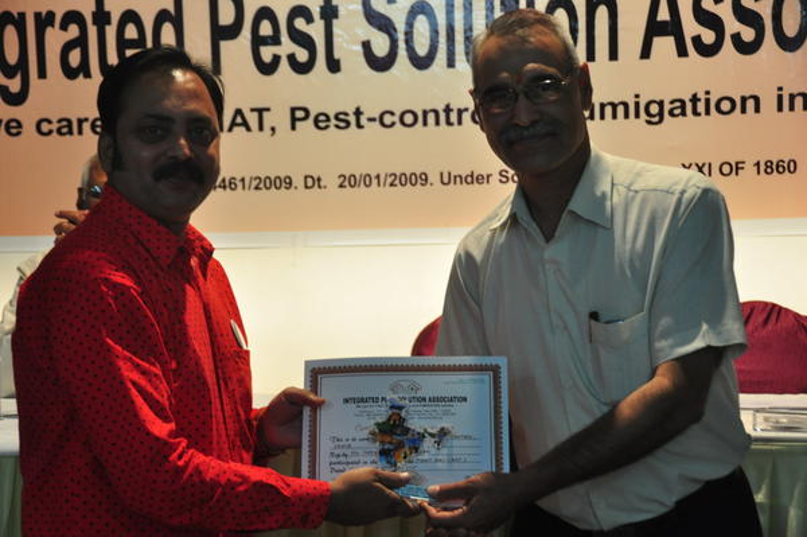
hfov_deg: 24.2
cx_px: 404
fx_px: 1881
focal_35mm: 84
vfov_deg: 16.2
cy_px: 268
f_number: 5
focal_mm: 56
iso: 800
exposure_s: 1/50
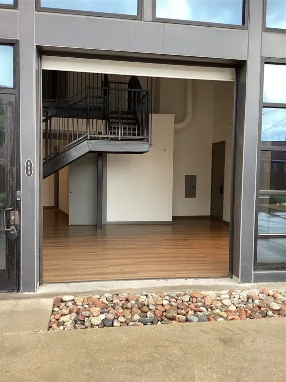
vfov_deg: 58.4
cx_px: 143
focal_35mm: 31
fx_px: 341
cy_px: 191
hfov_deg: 45.4
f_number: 2.4
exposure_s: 1/60
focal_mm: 3.3
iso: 50
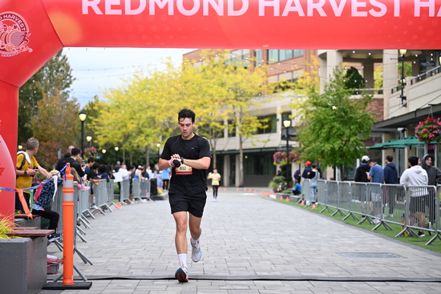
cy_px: 147
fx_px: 858
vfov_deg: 19.5
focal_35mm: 70
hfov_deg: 28.8
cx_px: 220
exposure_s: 1/2000
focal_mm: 70
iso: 640
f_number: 2.8
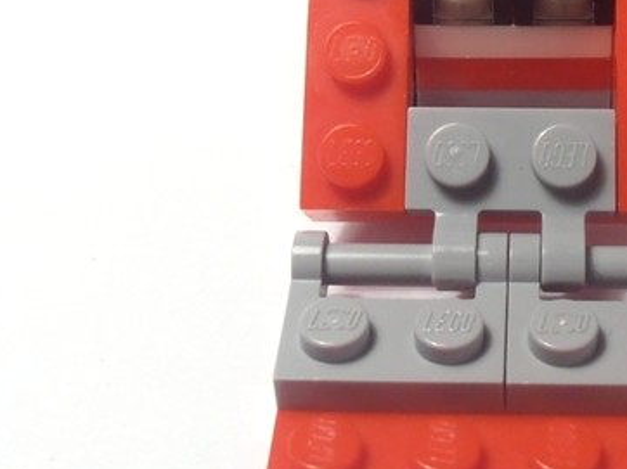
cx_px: 518
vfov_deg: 15.9
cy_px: 53
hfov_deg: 21.0
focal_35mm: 92
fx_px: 1665
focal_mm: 6.61
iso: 80
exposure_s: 1/60
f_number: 3.9
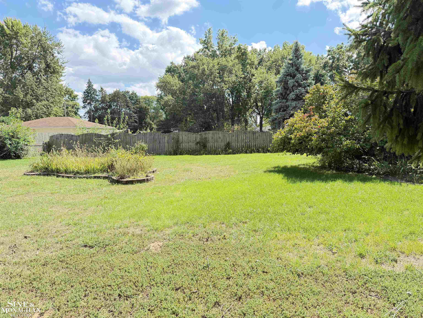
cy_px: 159
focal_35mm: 24
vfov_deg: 56.8
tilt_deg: -5.9
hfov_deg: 71.6
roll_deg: +1.6
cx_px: 212
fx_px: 293
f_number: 1.78
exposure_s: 1/1032
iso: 100
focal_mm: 6.76
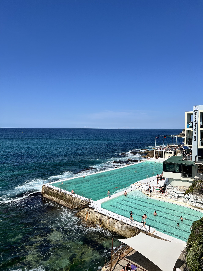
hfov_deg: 53.1
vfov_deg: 67.3
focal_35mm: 26
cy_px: 136
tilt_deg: -2.5
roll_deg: -0.8
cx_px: 102
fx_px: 203
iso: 50
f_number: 1.5
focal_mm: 5.7
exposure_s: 1/8696
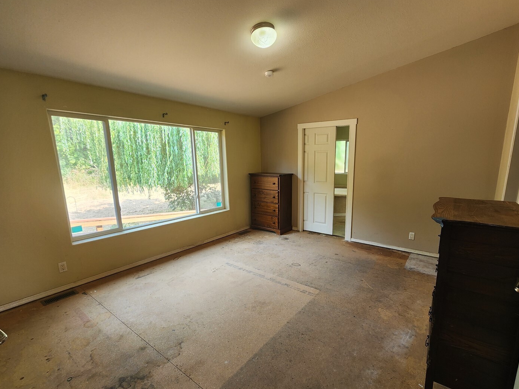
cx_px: 278
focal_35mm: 15
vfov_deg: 81.6
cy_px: 207
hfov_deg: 98.0
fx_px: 225
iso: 80
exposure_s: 1/60
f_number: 2.2
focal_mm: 2.2
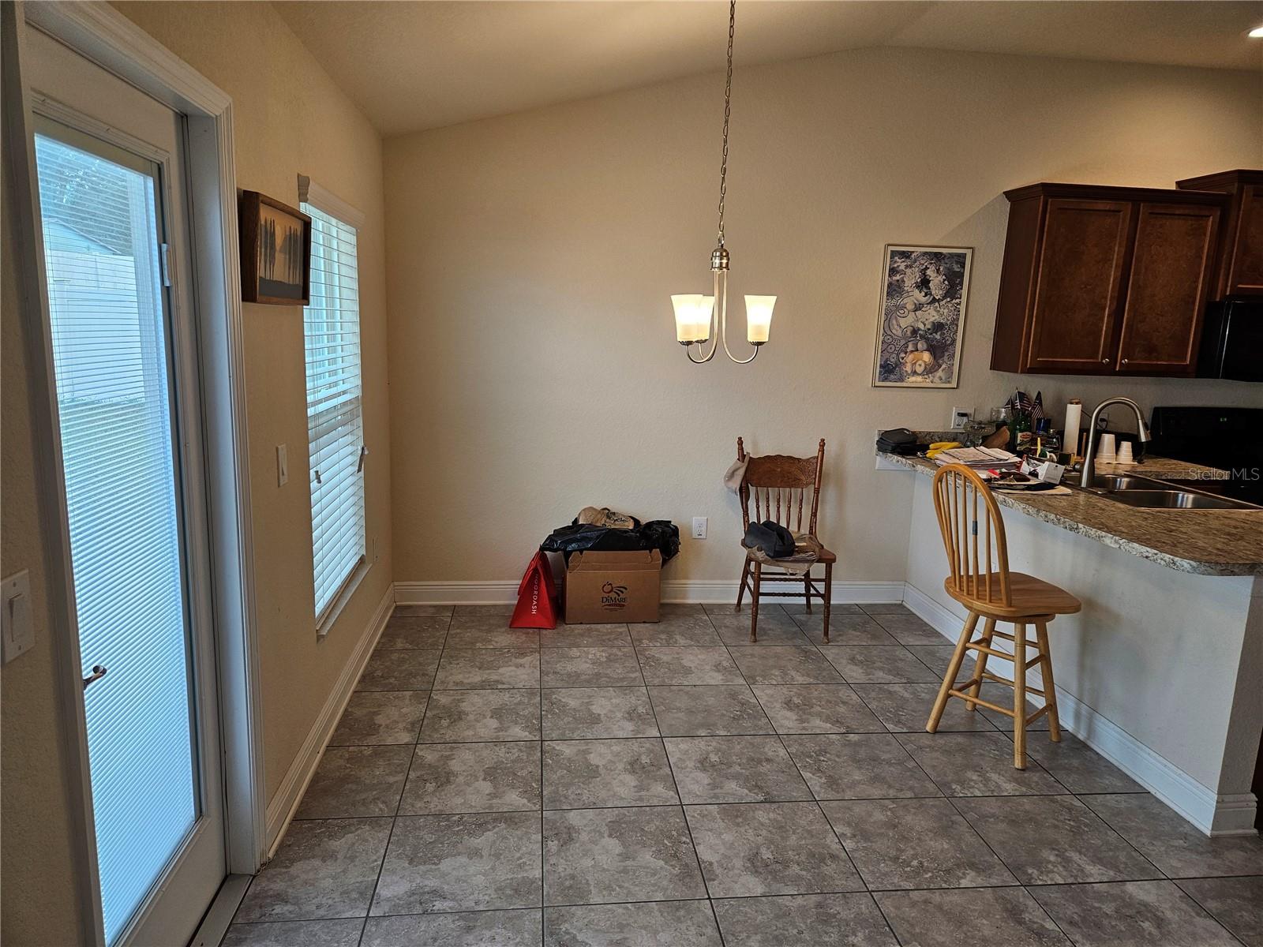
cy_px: 474
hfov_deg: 73.9
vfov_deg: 58.9
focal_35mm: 23
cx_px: 632
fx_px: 839
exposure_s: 1/120
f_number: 1.8
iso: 125
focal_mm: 5.4
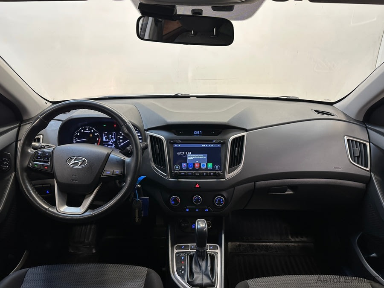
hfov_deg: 71.6
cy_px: 144
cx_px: 192
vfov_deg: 56.8
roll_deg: -0.5
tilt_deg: -20.5
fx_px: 266
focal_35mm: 24
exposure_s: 1/50
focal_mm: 6.86
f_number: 1.78
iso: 125
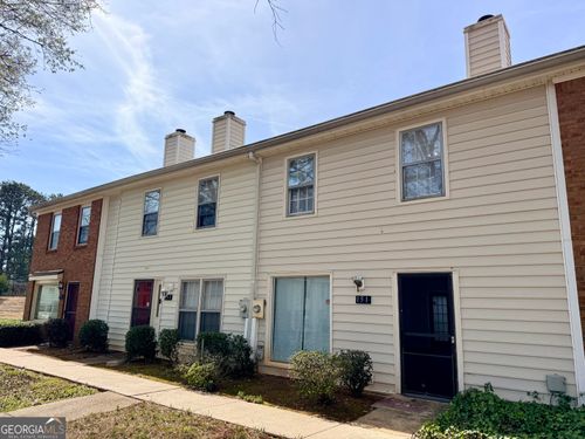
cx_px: 292
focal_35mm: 24
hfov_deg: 71.6
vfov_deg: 56.8
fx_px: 406
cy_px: 220
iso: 100
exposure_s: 1/7353
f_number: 1.78
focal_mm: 6.76
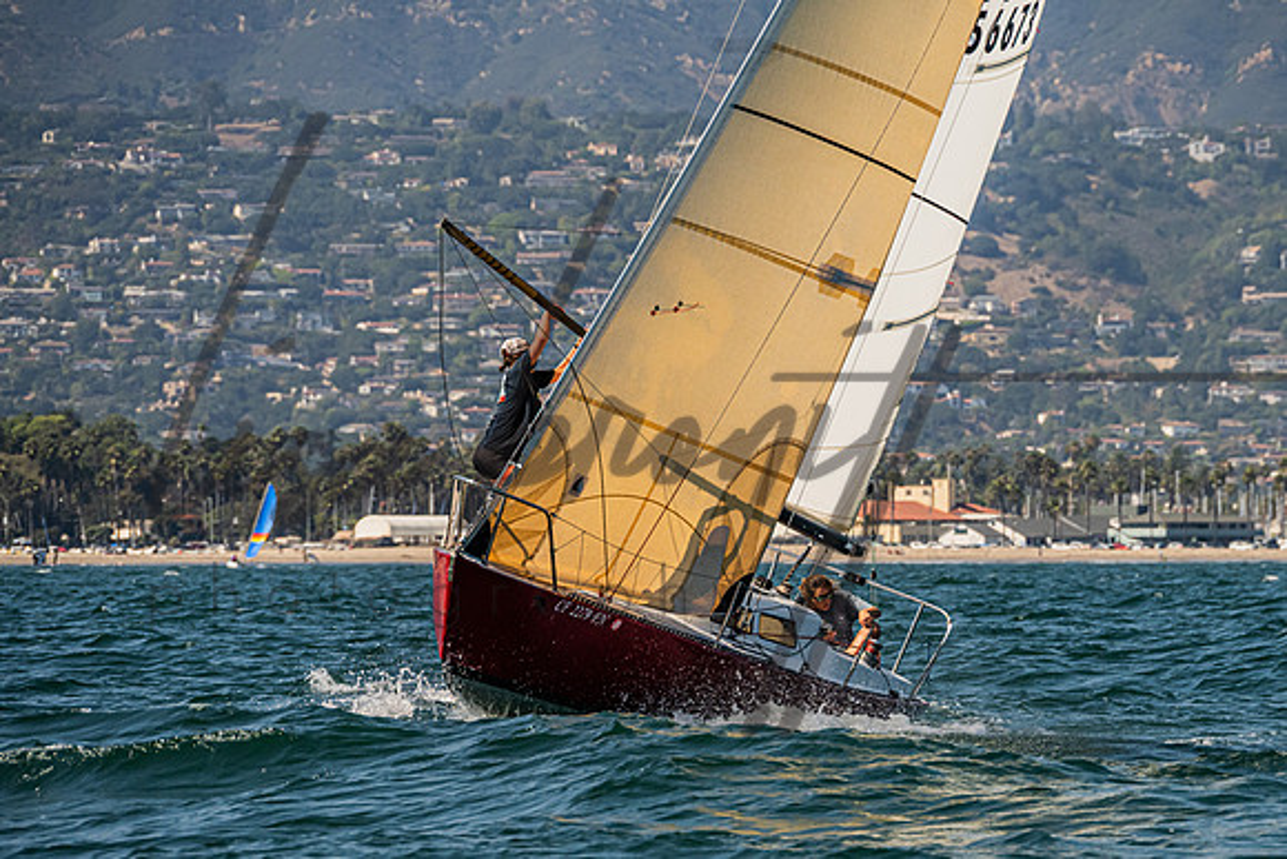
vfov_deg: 4.2
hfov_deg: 6.3
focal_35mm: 328
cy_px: 582
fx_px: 11720
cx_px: 764
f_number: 8
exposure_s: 1/2500
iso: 500
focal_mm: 240
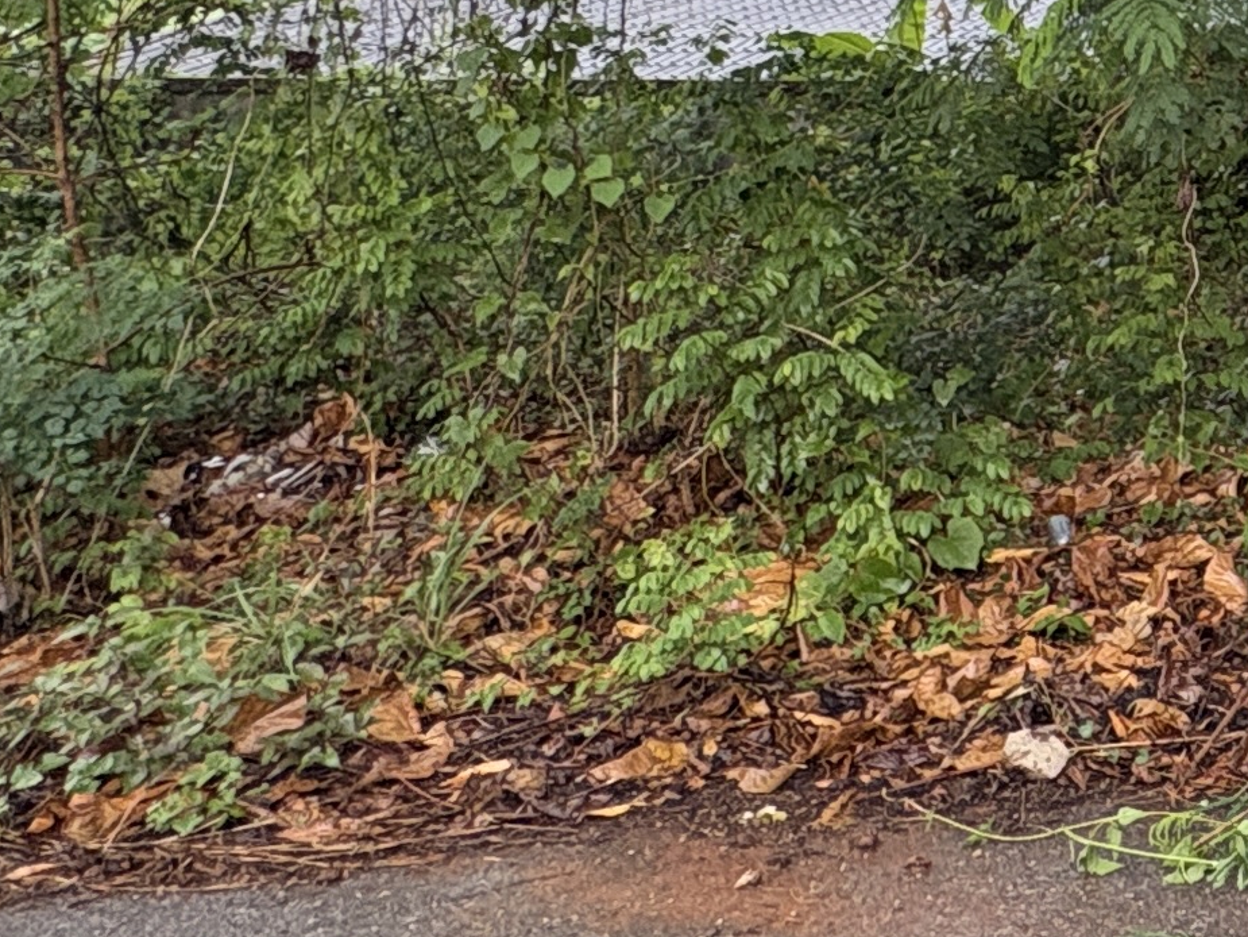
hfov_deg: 25.4
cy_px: -138
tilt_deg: +8.2
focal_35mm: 61
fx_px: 2199
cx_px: 1782
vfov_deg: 22.4
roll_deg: -0.6
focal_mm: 2.22
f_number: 2.2
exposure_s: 1/99
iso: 125
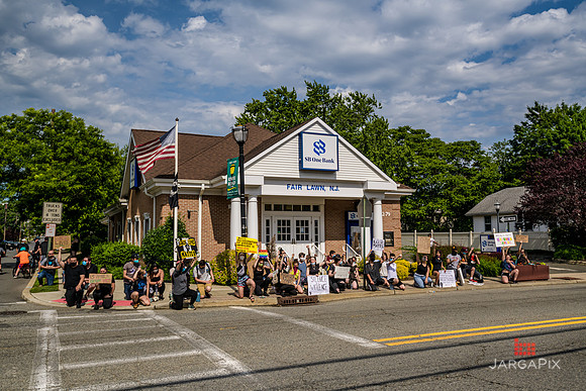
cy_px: 196
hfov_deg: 61.9
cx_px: 293
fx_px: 488
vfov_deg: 43.6
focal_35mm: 30
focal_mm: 30
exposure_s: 1/6400
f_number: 4
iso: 200
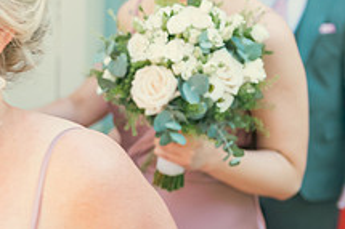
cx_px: 16
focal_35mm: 108
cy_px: 74
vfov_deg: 12.6
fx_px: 1034
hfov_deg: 18.5
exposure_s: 1/250
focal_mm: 40
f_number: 3.5
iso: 160
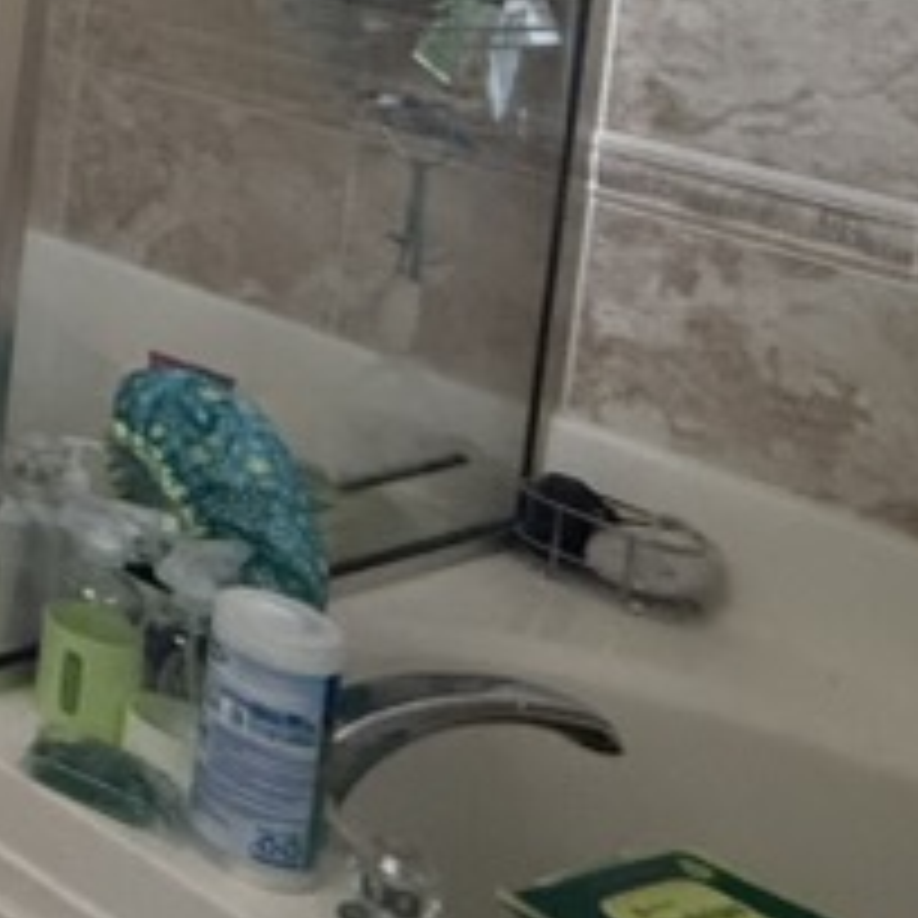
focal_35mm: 62
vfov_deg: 23.8
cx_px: -1202
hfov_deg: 15.9
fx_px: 1860
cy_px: -333
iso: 320
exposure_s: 1/120
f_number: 2.2
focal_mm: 2.22
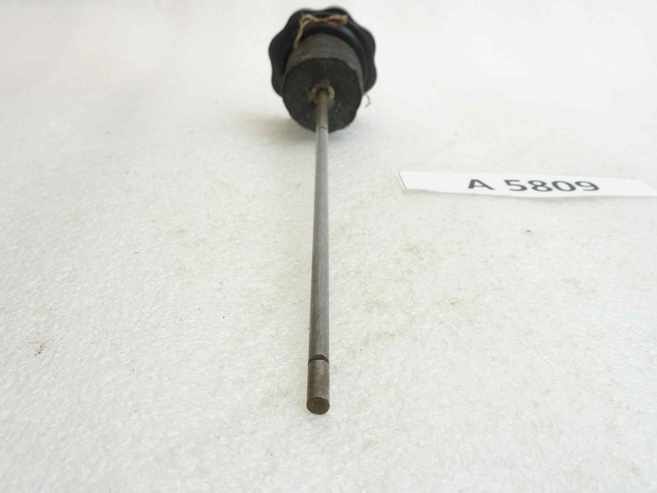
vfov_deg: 37.7
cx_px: 328
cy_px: 246
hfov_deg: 49.0
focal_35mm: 38
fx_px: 721
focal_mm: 4.4
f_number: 3.3
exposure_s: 1/20
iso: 80
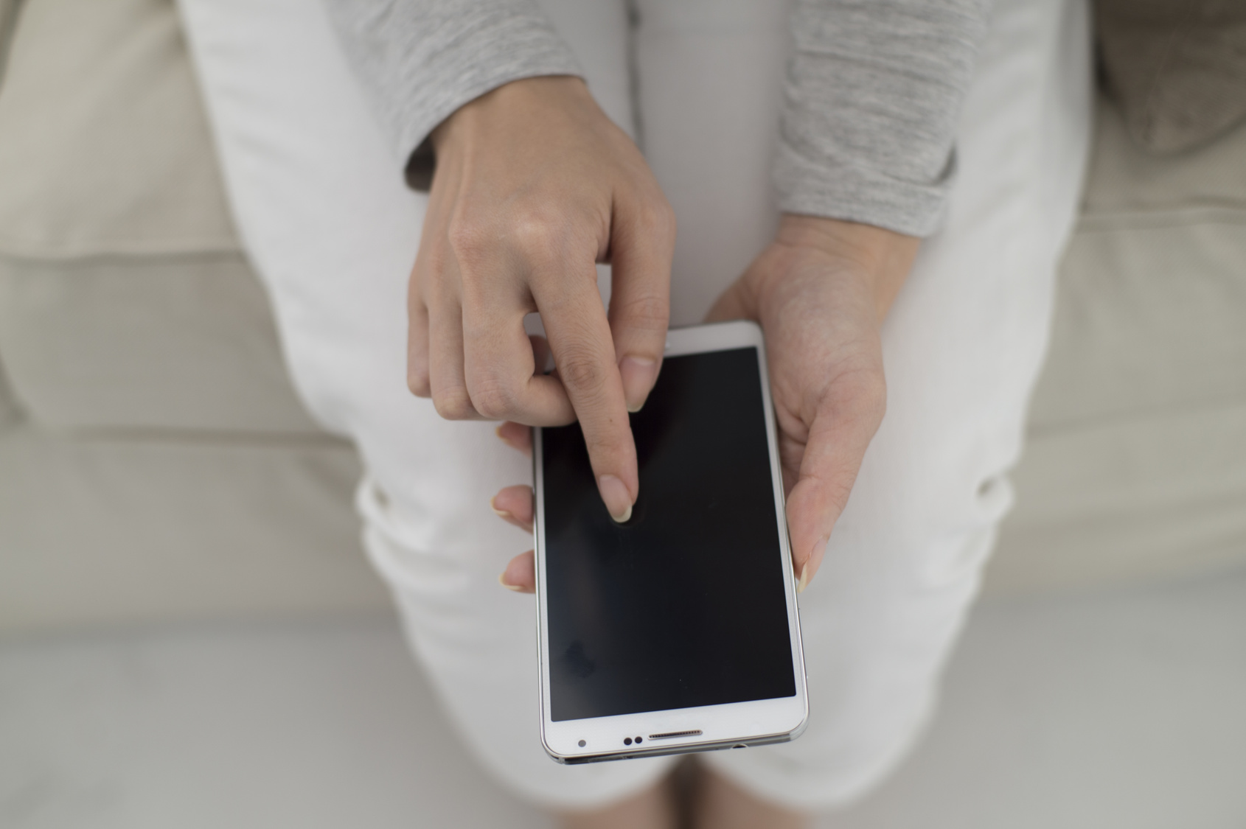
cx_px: 623
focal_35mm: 50
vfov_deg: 27.0
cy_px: 414
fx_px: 1730
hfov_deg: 39.6
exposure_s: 1/180
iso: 400
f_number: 3.3
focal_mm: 50
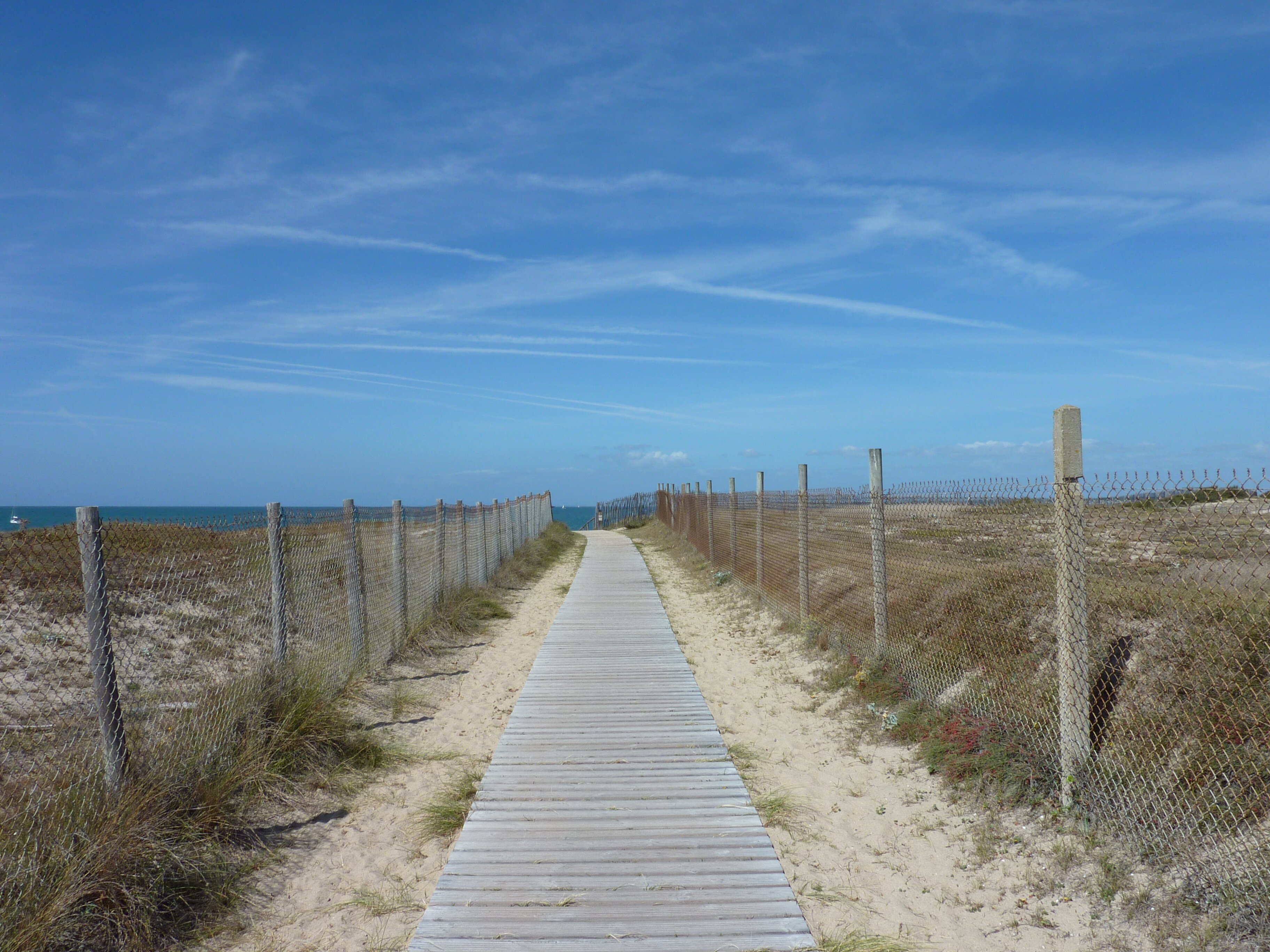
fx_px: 917
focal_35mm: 25
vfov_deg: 54.9
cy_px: 476
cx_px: 635
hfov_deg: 69.4
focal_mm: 4.1
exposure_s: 1/500
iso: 80
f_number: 5.6
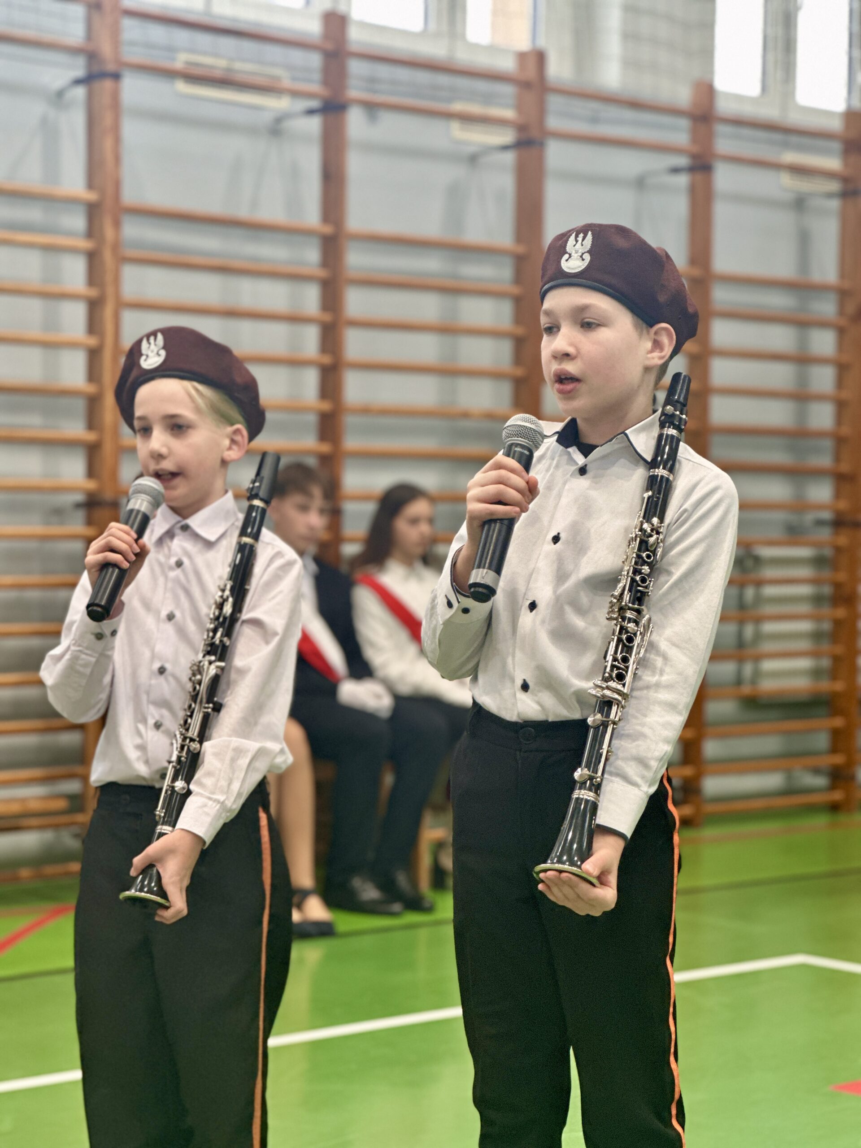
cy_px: 574
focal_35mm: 77
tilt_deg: -0.9
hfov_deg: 19.1
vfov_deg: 25.3
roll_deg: -1.6
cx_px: 430
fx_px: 2554
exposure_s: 1/50
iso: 160
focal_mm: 9
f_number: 2.8
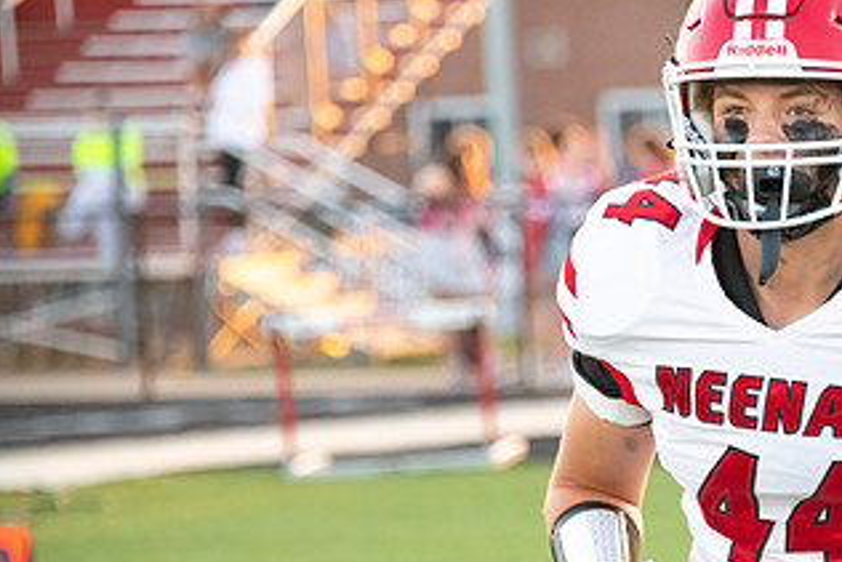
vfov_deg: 3.7
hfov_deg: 5.6
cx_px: 725
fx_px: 8587
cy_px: 446
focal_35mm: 367
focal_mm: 200
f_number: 5.6
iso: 4000
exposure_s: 1/800
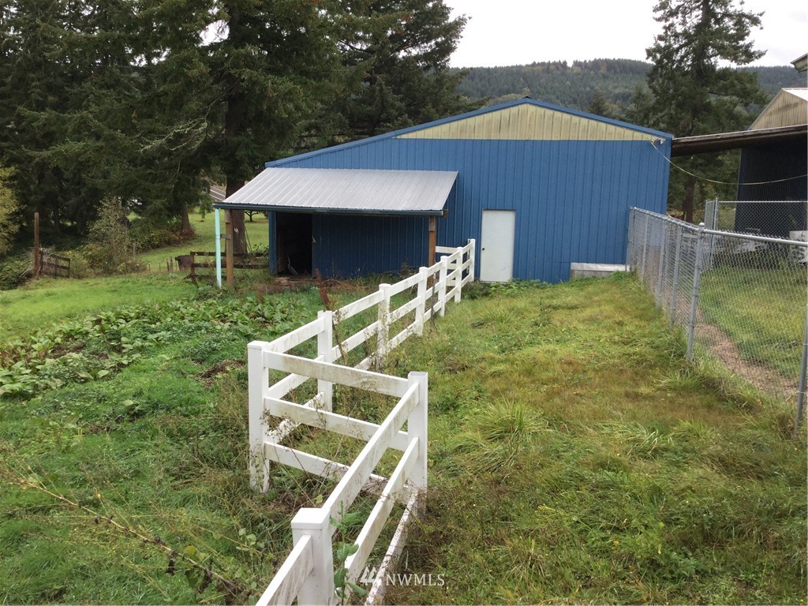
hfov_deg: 58.4
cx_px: 404
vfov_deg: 45.4
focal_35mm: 31
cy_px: 303
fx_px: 724
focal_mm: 3.3
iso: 25
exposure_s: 1/558
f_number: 2.4
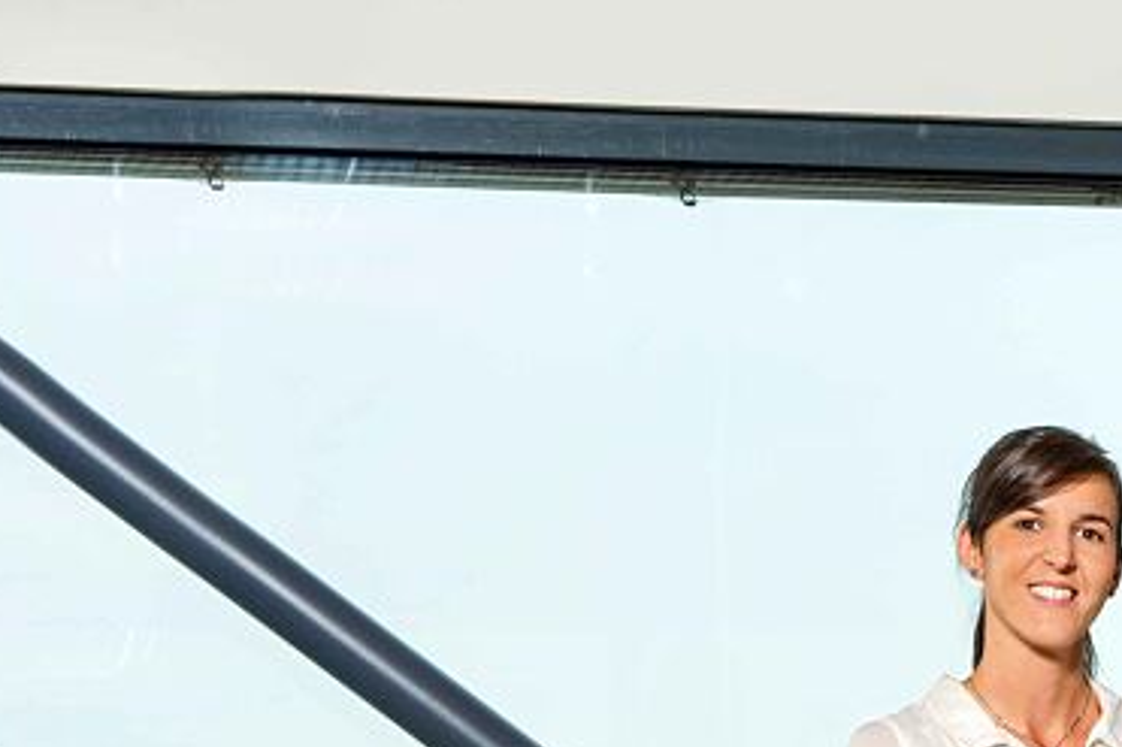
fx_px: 5202
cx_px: 1802
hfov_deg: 11.7
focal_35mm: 167
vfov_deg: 8.0
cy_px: 1237
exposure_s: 1/125
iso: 160
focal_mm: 50
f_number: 11
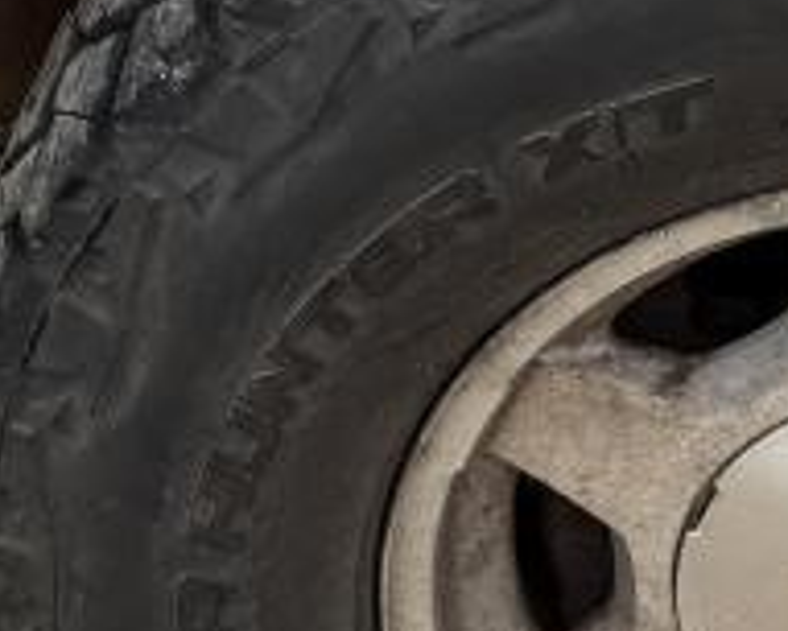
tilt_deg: -26.5
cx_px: 780
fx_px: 3663
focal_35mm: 157
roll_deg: -1.4
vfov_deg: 9.7
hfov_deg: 12.1
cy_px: -198
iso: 80
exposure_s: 1/2299
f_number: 1.78
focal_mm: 6.76
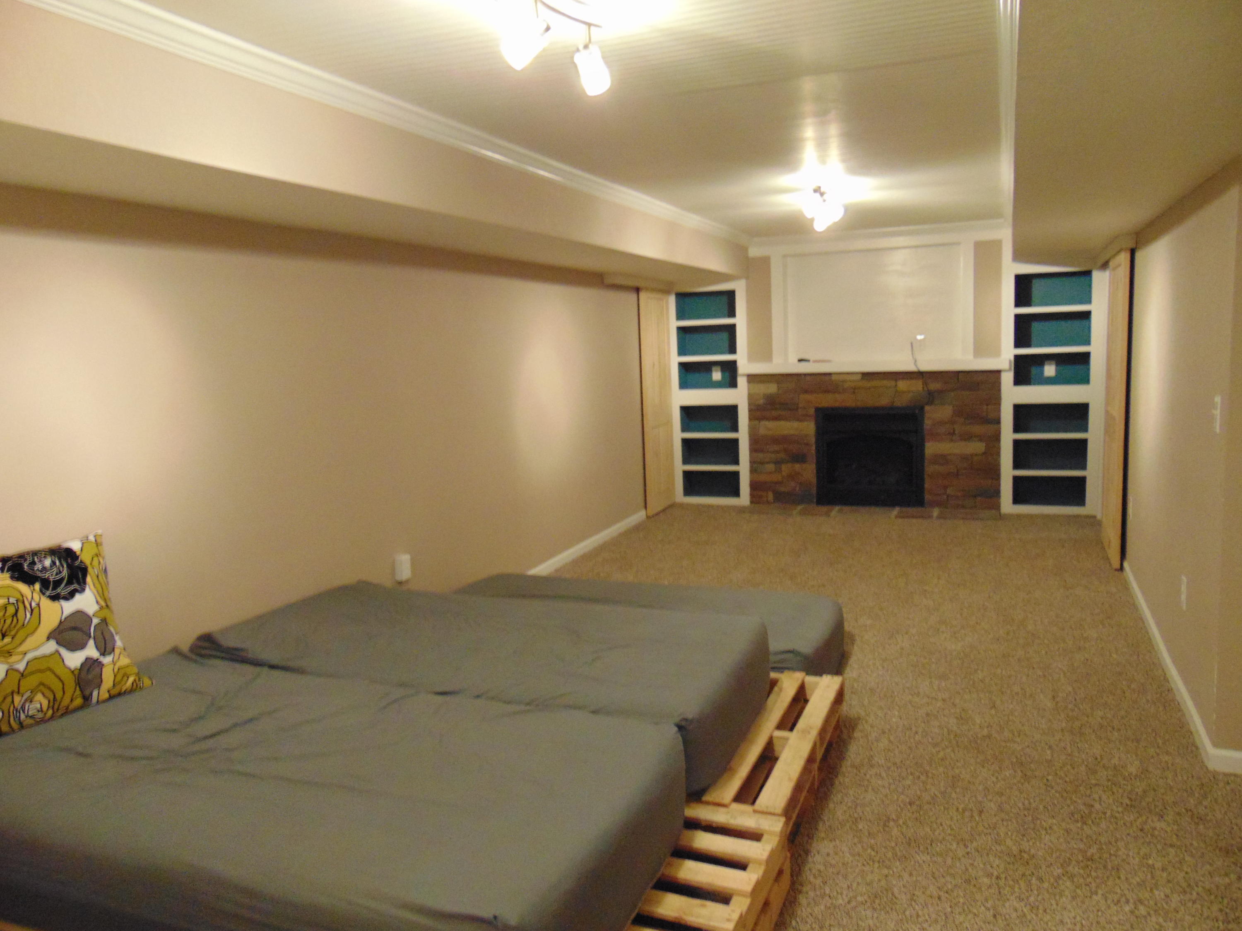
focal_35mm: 25
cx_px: 621
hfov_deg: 69.4
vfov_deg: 54.9
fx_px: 897
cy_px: 466
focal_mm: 4.5
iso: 400
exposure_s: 1/25
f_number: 3
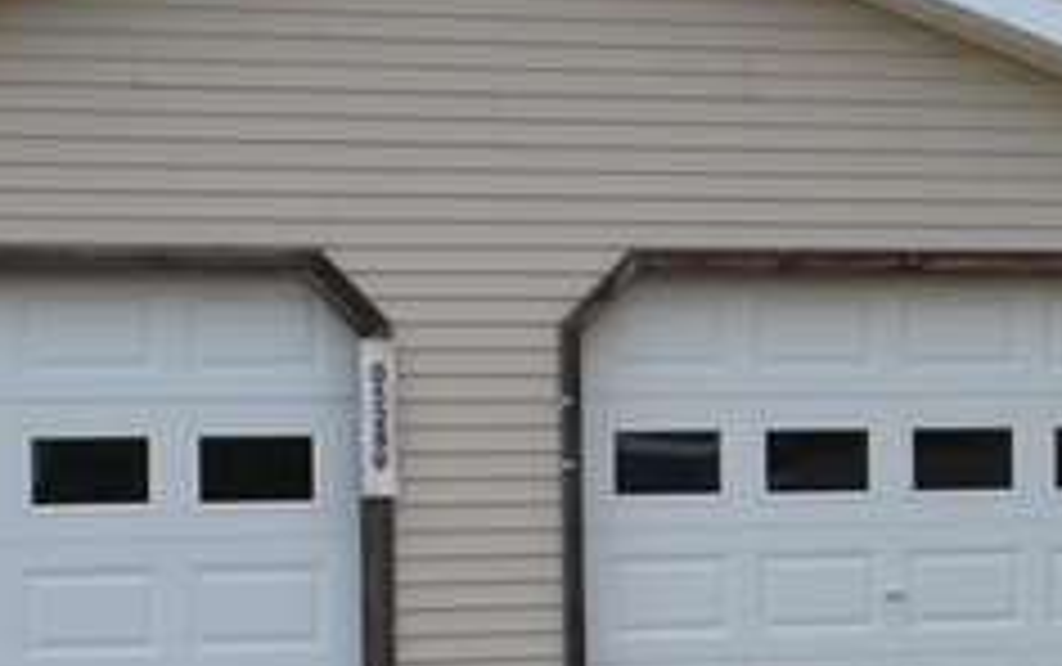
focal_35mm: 149
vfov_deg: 8.8
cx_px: 1534
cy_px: 277
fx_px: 4317
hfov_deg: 13.3
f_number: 8
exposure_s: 1/250
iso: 100
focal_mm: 18
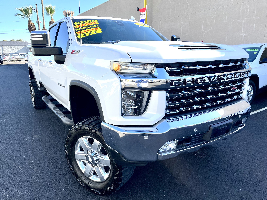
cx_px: 134
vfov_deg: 53.1
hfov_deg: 67.3
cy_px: 100
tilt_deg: -12.6
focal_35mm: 26
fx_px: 201
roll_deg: +0.6
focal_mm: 5.1
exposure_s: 1/1086
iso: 50
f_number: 1.6
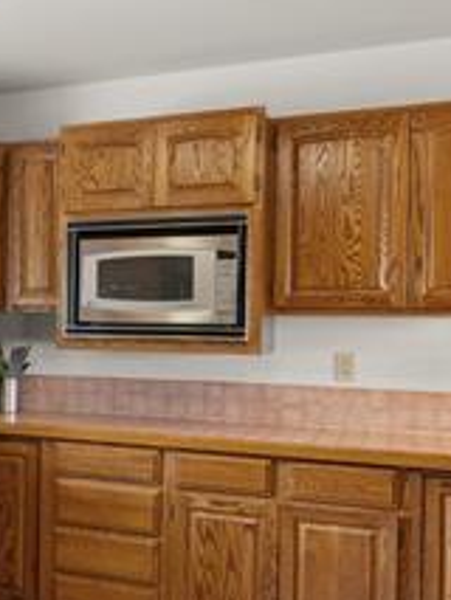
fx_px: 902
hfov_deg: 23.7
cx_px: -180
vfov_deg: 36.8
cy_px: 315
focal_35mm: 52
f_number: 8
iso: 400
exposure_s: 1/10
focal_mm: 12
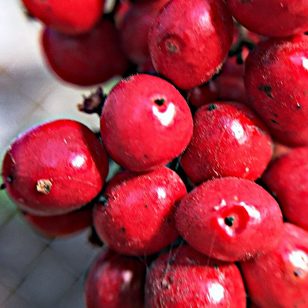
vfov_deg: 29.0
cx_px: 192
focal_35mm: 59
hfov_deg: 29.0
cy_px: 131
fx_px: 594
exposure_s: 1/60
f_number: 2.2
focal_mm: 4.15
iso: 40
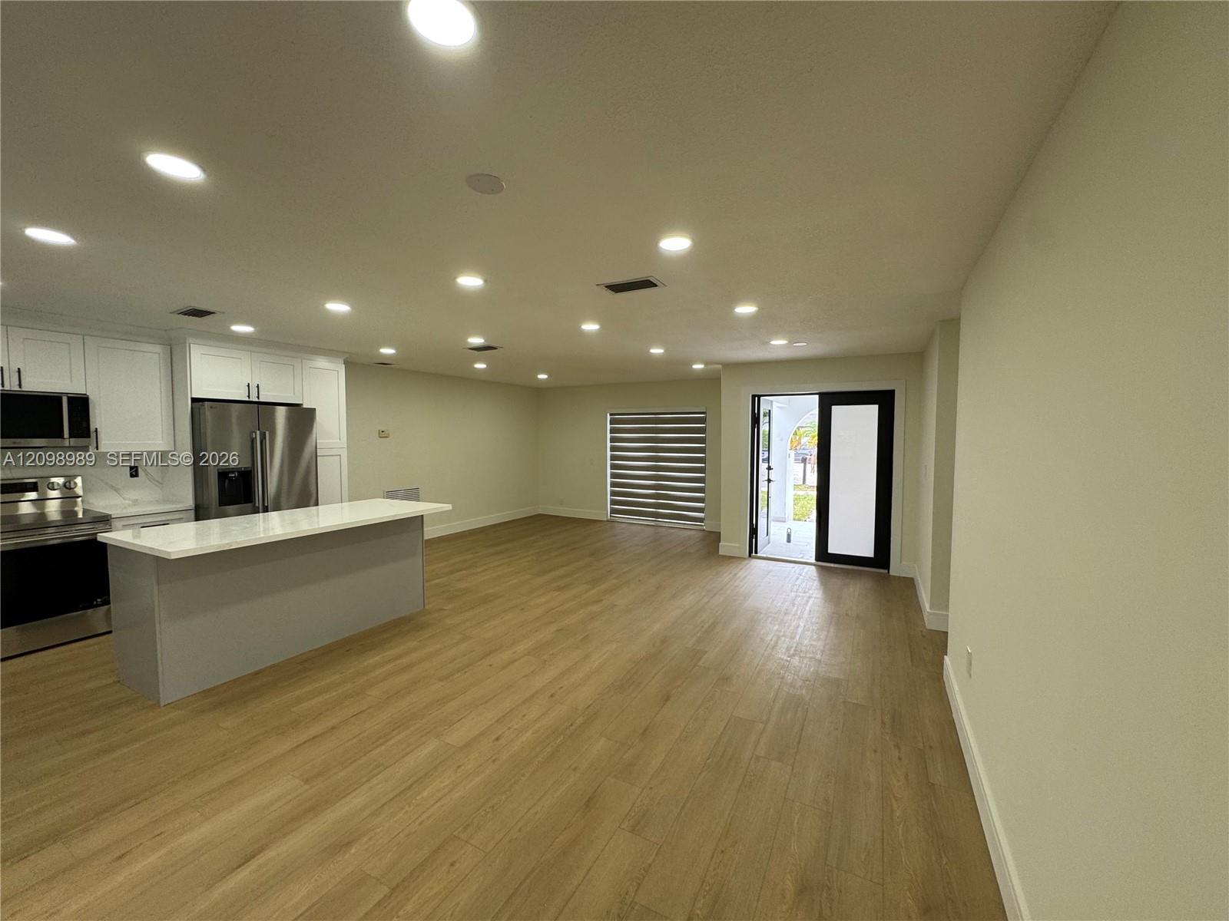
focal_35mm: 14
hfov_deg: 102.1
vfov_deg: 85.7
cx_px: 614
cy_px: 460
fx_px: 497
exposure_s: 1/120
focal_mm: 2.22
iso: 80
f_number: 2.2
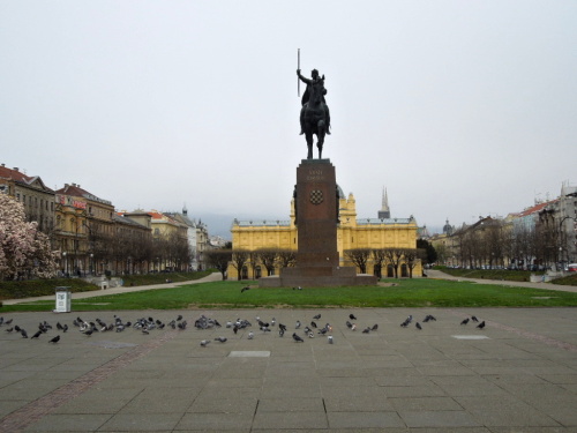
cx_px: 288
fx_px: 650
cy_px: 216
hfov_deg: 47.9
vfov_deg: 36.8
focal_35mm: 39
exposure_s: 1/800
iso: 100
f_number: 3.8
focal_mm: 7
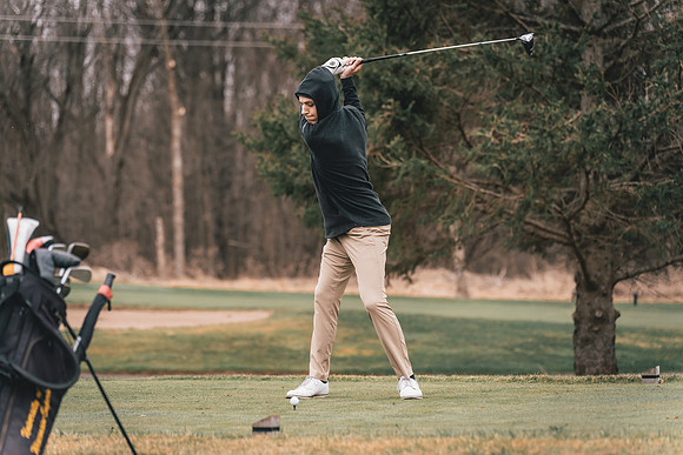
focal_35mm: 111
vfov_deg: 12.3
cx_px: 342
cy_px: 227
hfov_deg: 18.4
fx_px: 2107
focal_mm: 107
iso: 640
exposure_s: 1/3200
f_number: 2.8
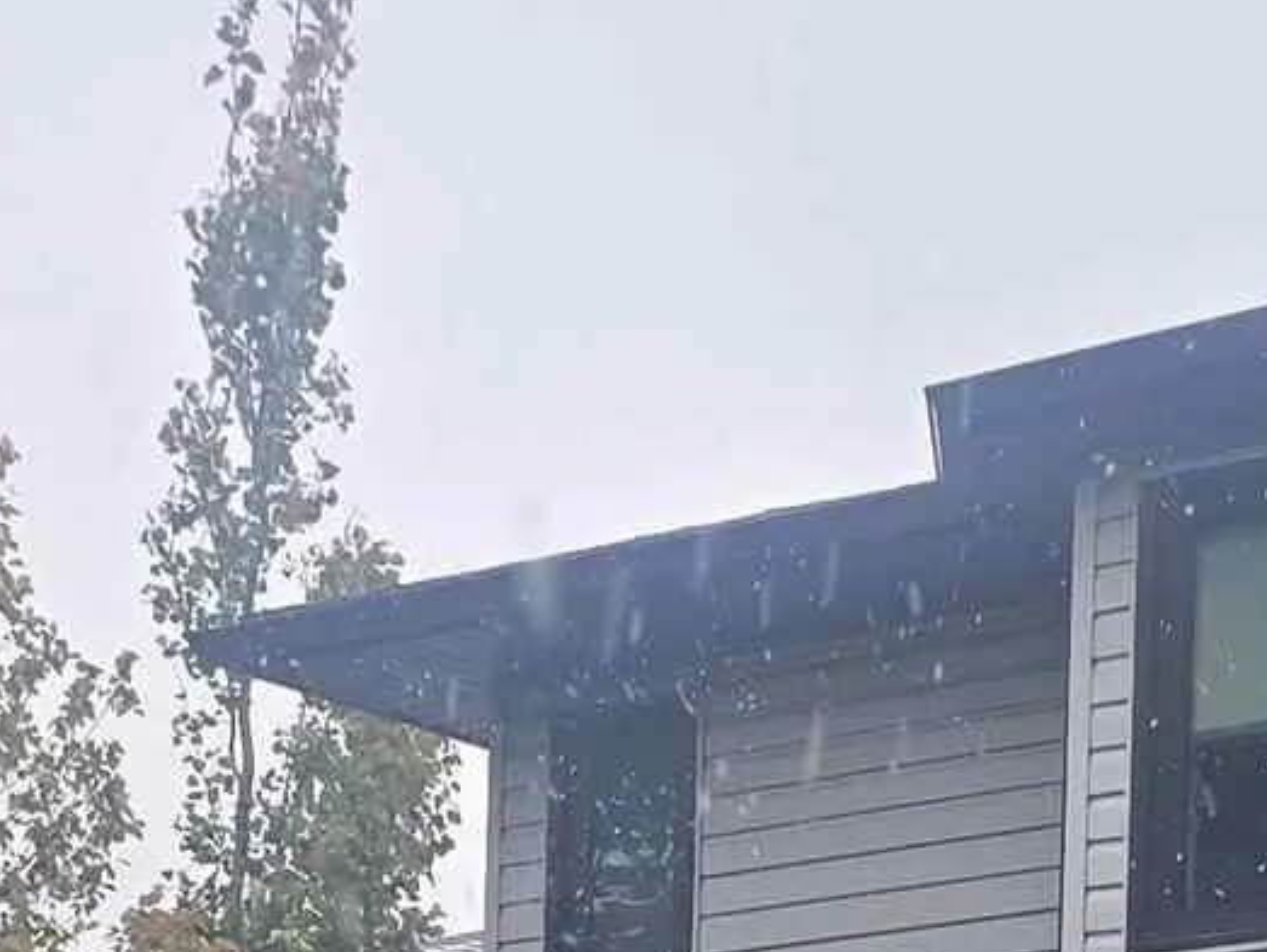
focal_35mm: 135
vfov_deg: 9.9
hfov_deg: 13.9
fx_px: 4945
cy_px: 2093
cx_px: 1759
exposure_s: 1/180
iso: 16
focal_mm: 6.3
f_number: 1.7
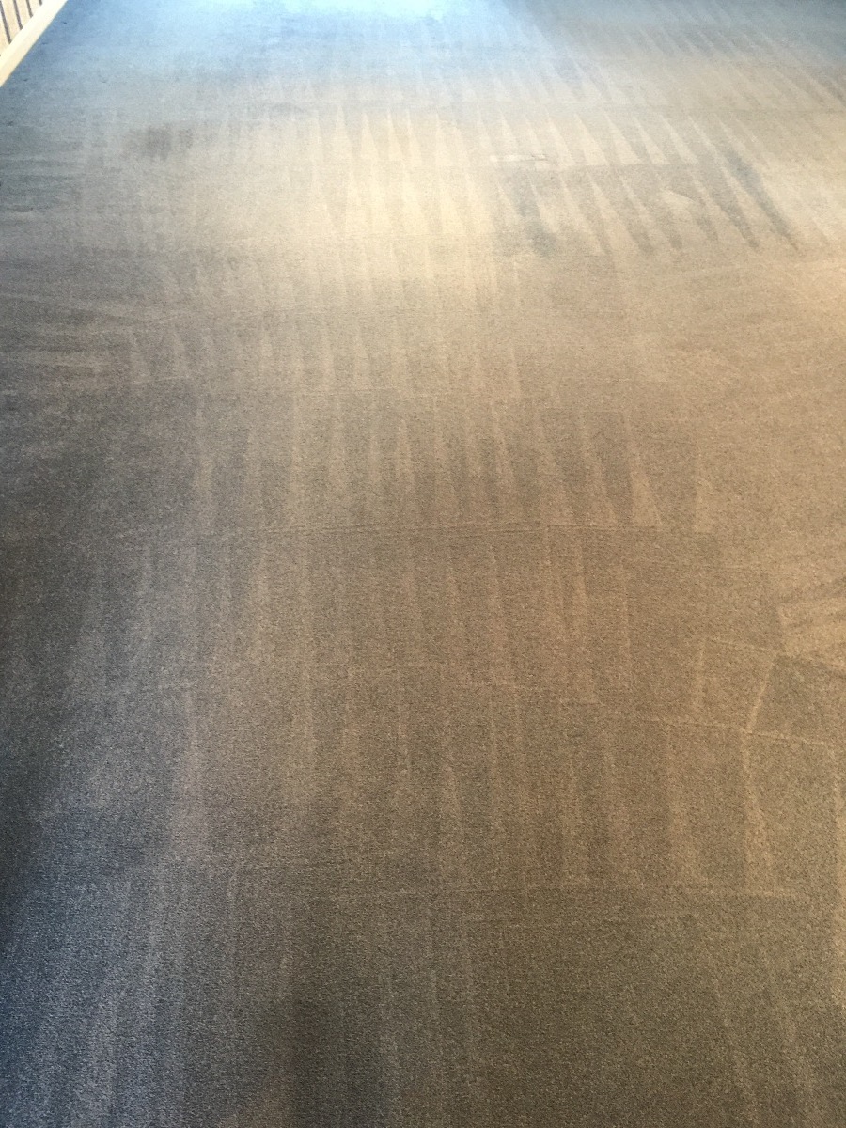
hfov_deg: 48.2
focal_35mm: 29
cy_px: 564
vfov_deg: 61.7
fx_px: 945
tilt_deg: -45.9
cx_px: 423
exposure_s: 1/10
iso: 125
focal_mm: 4.15
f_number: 2.2
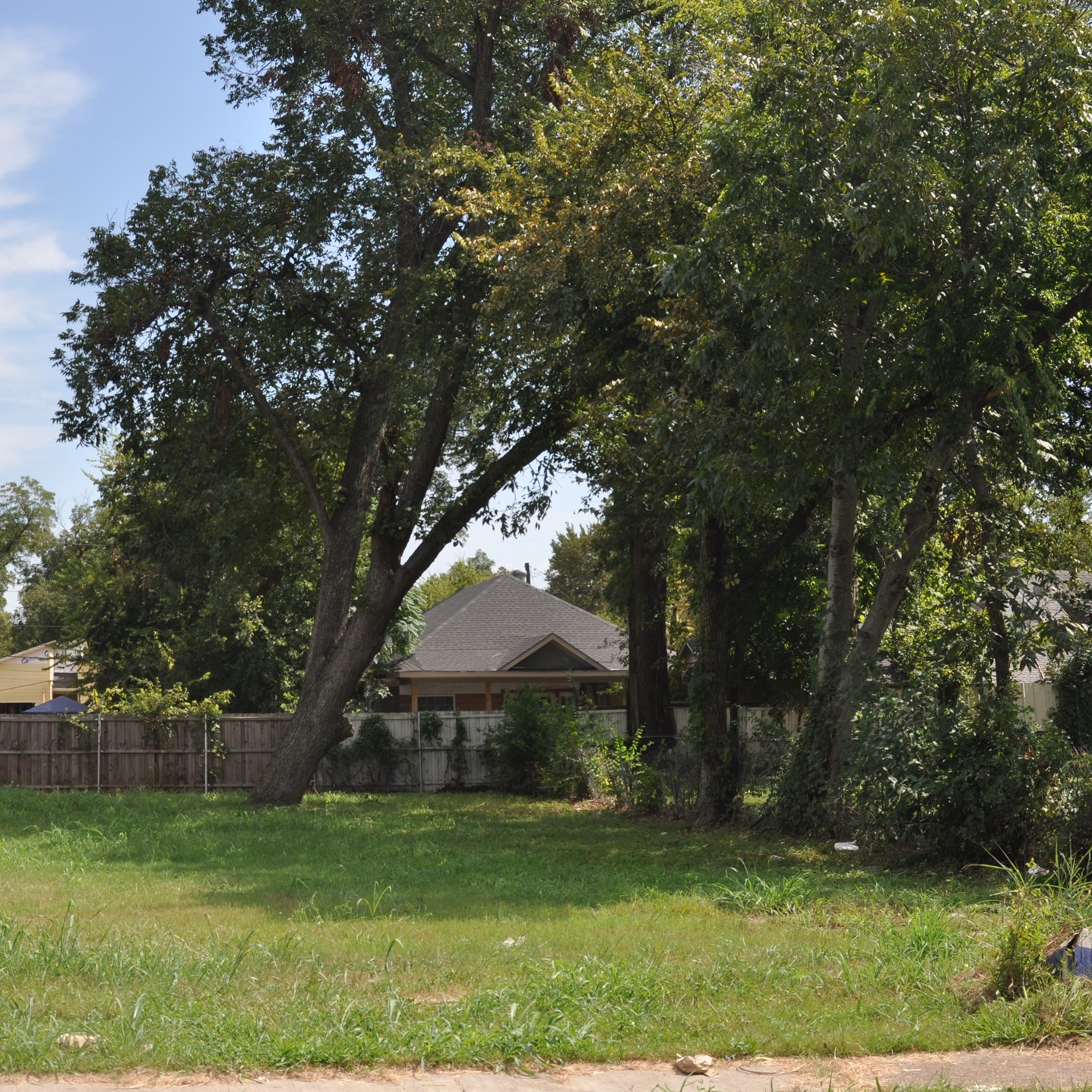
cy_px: 544
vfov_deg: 31.6
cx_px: 315
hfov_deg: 31.2
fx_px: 1927
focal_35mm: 54
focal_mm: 28
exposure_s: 1/320
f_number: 9
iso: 200
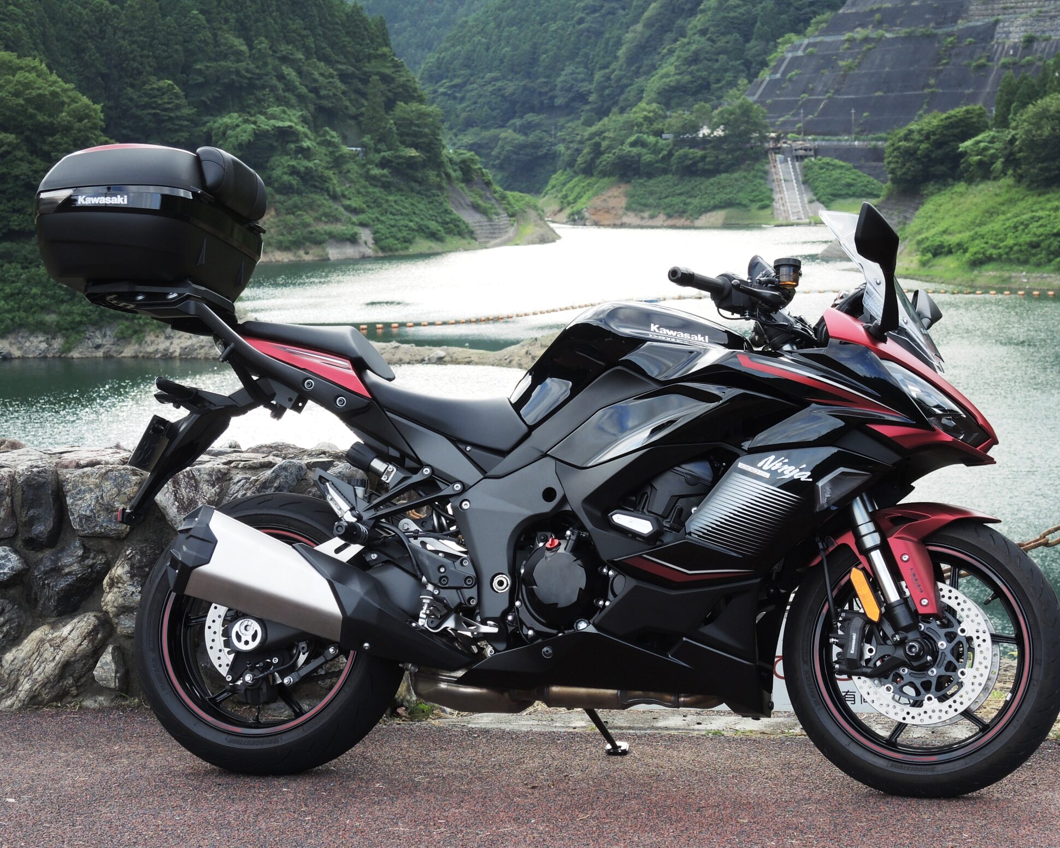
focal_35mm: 85
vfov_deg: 18.1
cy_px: 430
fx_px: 2667
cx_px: 621
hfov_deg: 22.5
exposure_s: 1/200
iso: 80
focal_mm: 14.1
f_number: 3.2
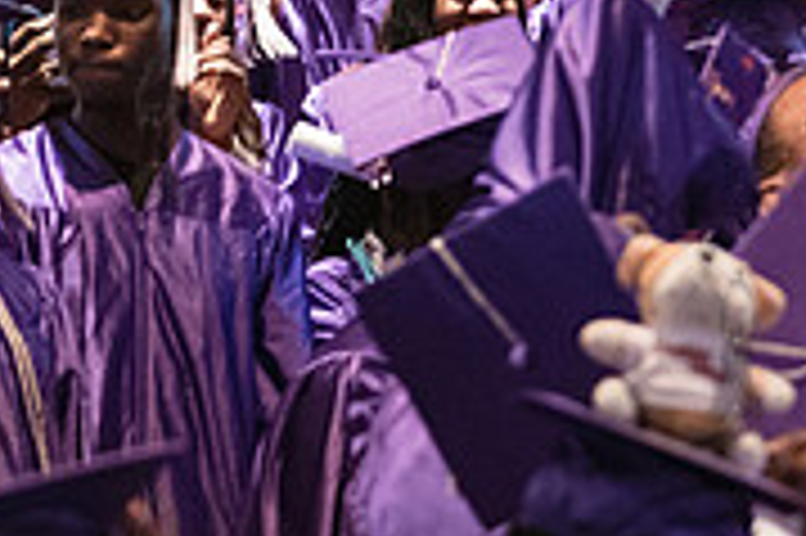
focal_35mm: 308
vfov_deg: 4.4
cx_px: 586
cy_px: 595
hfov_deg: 6.7
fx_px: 6889
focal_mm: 70
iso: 4000
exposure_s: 1/100
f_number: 2.8
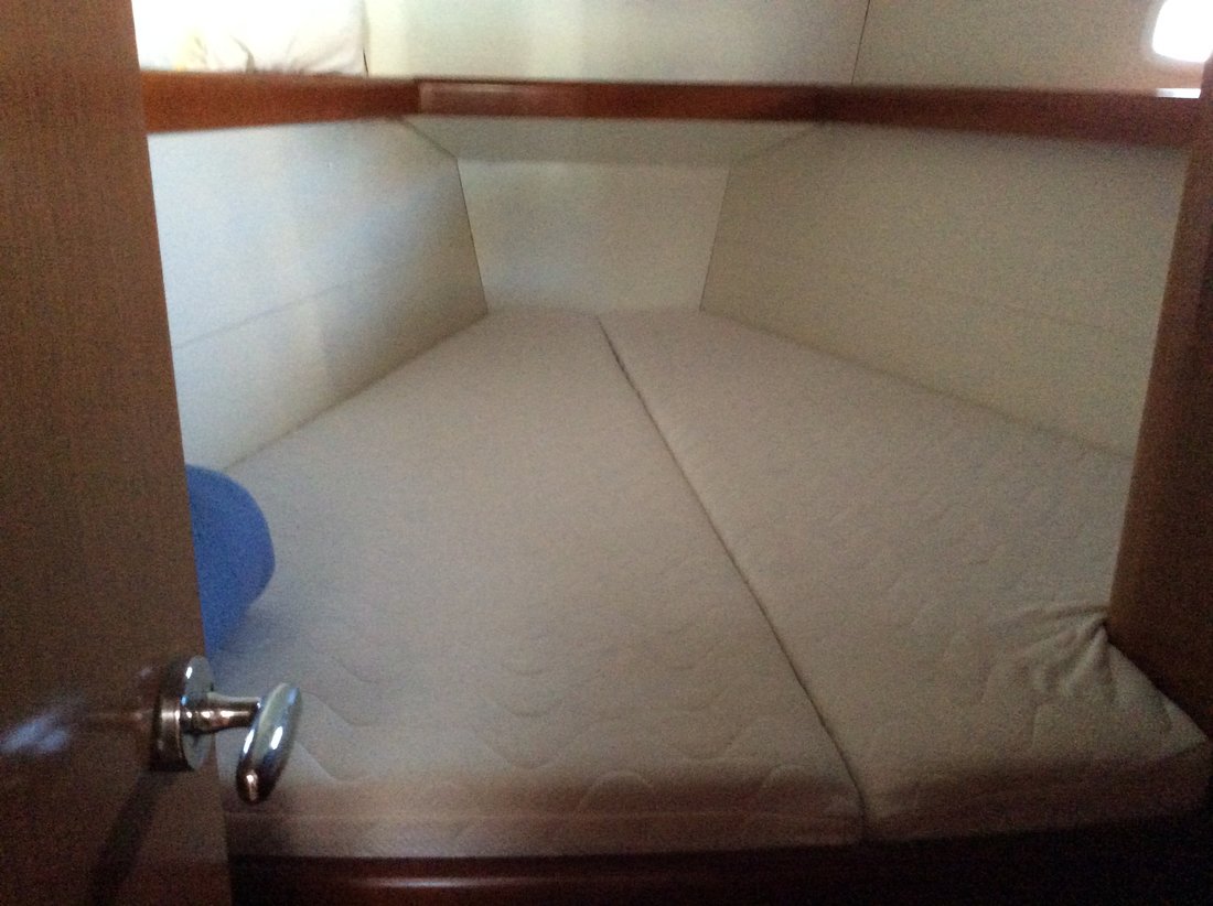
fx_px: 1120
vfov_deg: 44.1
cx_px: 606
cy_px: 453
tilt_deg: -16.6
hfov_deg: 56.9
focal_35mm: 32
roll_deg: -0.9
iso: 400
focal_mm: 3.3
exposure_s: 1/17
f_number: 2.4
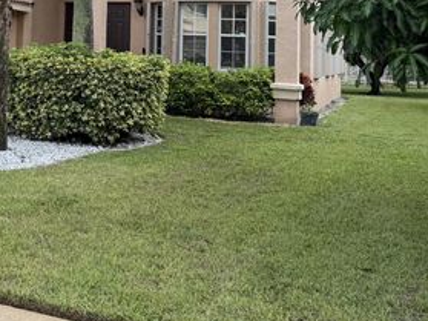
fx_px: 680
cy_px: -2
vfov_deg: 25.2
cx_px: 12
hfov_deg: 32.5
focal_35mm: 55
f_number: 1.78
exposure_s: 1/765
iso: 100
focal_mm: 6.76
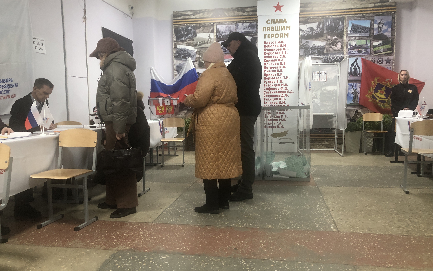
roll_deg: +0.2
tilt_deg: -6.6
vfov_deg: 41.8
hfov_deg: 62.9
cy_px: 142
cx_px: 219
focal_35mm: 30
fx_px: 354
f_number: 1.8
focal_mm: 3.99
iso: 64
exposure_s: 1/17
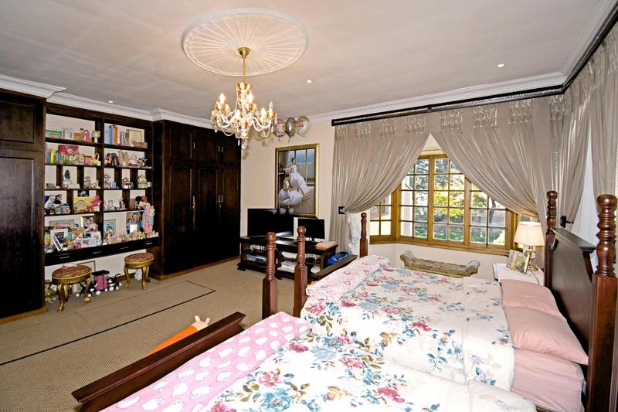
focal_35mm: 15
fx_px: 257
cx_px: 309
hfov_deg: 100.4
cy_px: 206
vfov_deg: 77.3
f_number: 4.5
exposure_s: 1/60
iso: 160
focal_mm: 10
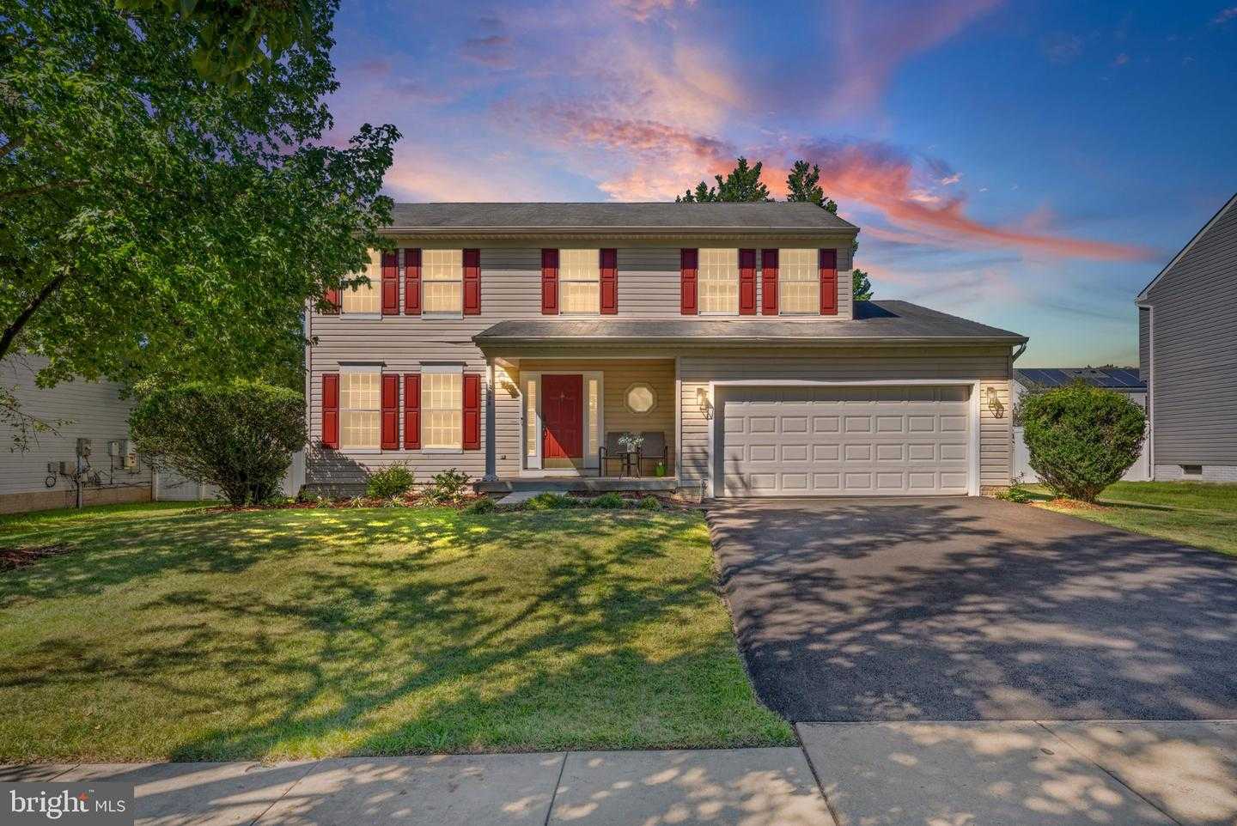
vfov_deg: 64.6
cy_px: 413
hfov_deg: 86.9
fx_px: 653
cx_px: 618
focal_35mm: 19
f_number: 10
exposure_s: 1/25
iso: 64
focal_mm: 19
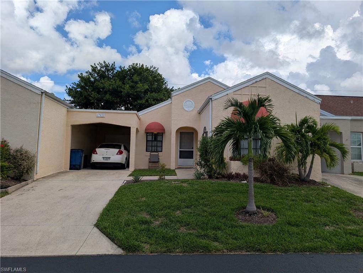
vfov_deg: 56.9
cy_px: 136
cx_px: 182
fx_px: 252
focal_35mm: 24
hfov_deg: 71.5
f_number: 1.68
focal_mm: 6.9
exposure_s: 1/1727
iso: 23
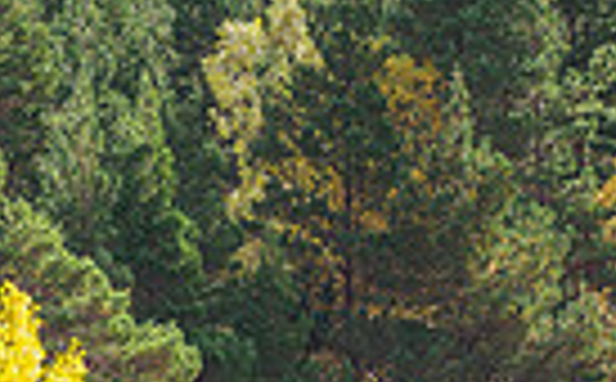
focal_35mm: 540
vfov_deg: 2.4
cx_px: 36
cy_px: 182
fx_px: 9047
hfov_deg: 3.9
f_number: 7.1
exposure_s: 1/40
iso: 64
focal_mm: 60
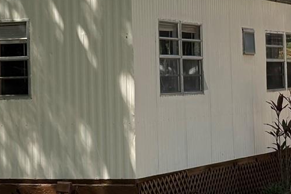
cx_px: 76
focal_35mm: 173
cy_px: 70
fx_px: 1398
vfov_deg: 7.9
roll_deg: +2.0
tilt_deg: +1.0
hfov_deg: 11.9
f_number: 1.6
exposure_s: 1/1032
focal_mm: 5.96
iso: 32
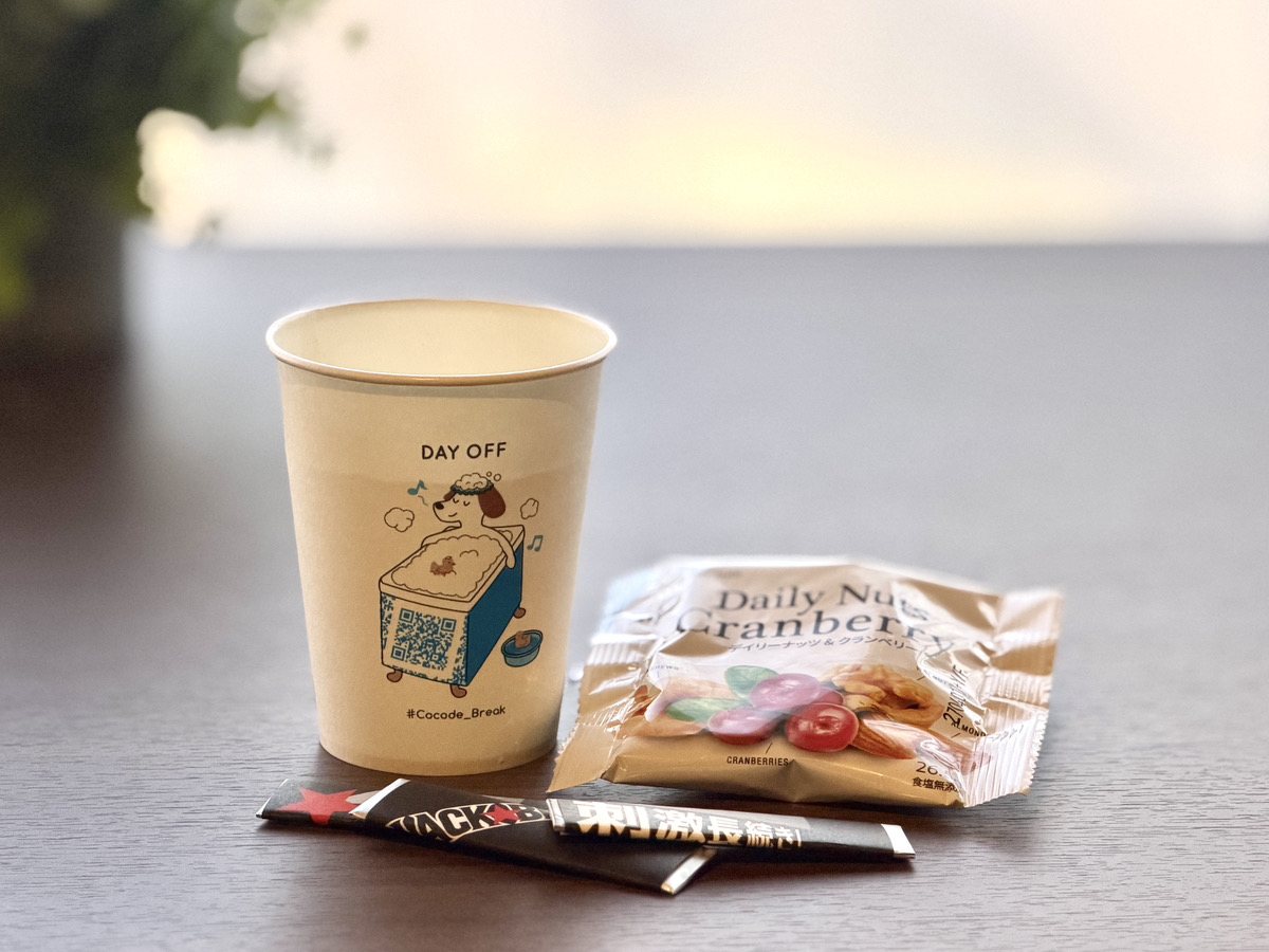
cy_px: 476
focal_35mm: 100
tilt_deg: -14.9
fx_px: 3666
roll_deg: -0.6
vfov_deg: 14.8
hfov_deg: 19.6
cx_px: 634
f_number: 2.8
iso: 400
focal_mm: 16.89
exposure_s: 1/121
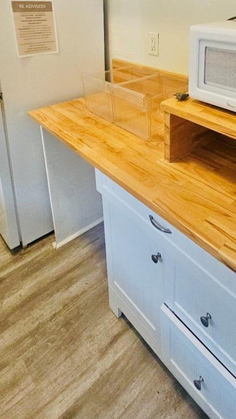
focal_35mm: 23
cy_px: 86
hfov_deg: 48.4
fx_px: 256
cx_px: 164
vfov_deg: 71.1
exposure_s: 1/60.2
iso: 91
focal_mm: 2.2
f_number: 2.2
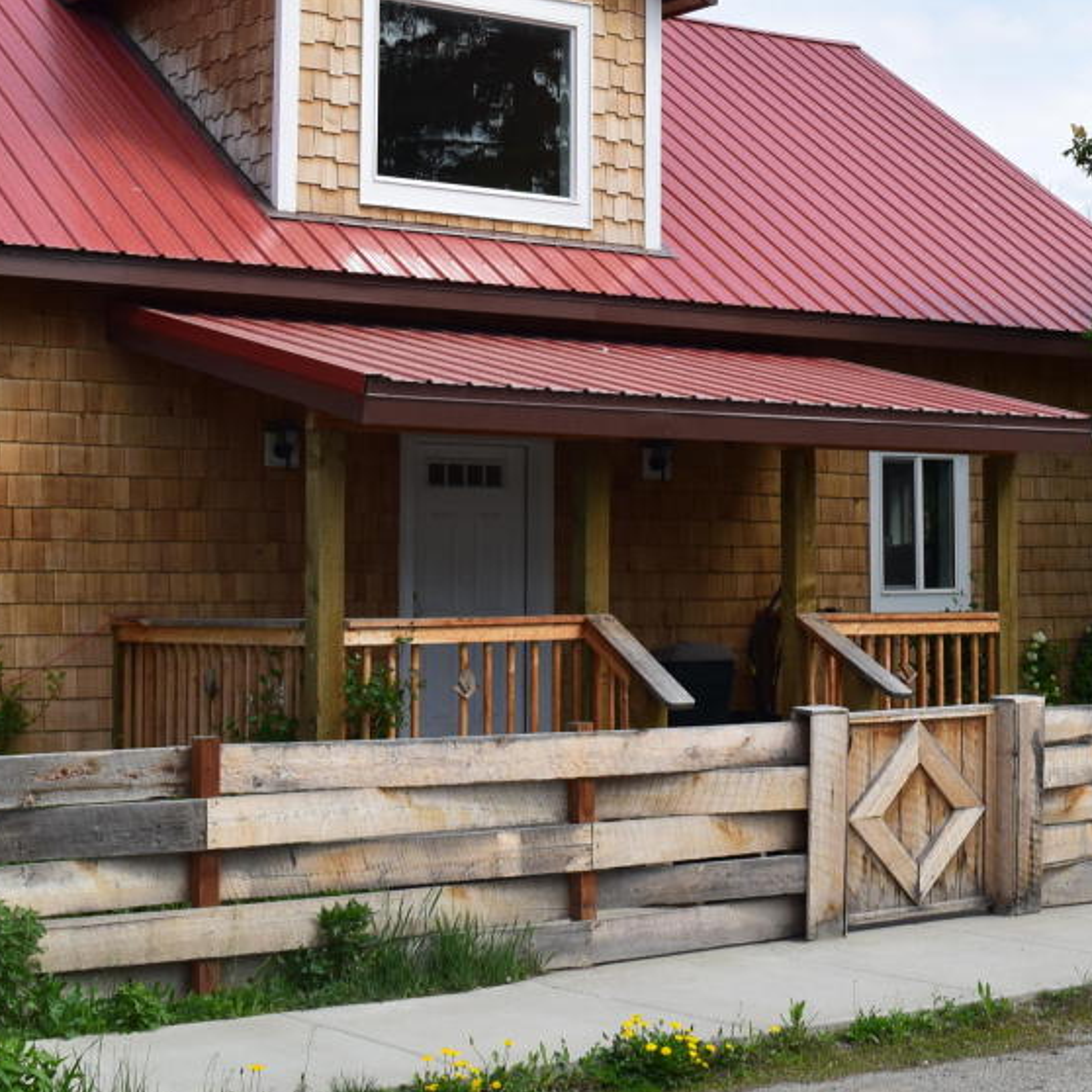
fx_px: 2530
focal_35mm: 71
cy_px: 371
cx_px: 939
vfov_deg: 24.3
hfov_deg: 23.8
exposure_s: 1/500
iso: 360
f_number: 11
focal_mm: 27
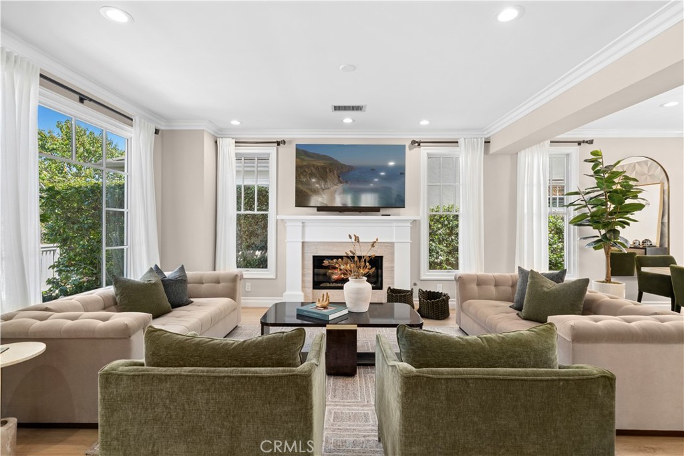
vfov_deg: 70.4
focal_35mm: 17
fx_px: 323
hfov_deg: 93.3
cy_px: 228
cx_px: 342
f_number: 9
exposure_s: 1/15
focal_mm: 17
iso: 200
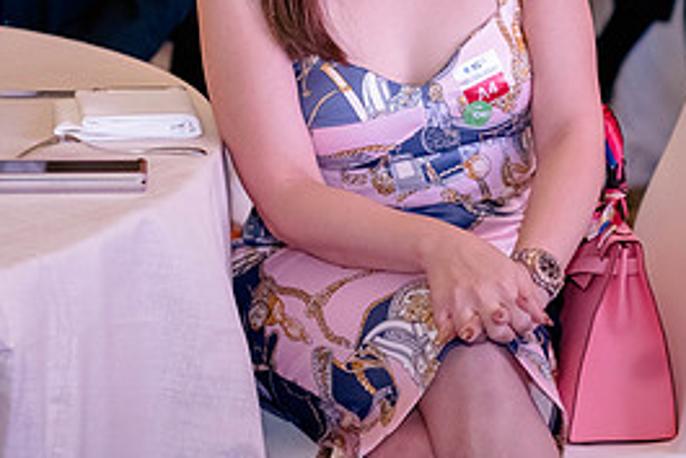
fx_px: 2917
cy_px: -8
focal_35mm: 153
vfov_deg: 8.9
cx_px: 373
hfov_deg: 13.4
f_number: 2.8
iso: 3200
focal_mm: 70
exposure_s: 1/80
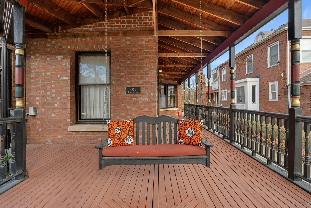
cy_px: 104
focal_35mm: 17
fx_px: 147
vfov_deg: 70.4
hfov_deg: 93.3
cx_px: 156
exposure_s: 1/60
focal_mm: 17
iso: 320
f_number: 8
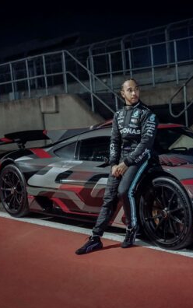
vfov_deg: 37.5
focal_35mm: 54
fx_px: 454
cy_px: 155
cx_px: 177
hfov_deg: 23.3
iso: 6400
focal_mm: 35
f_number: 2.8
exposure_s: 1/160
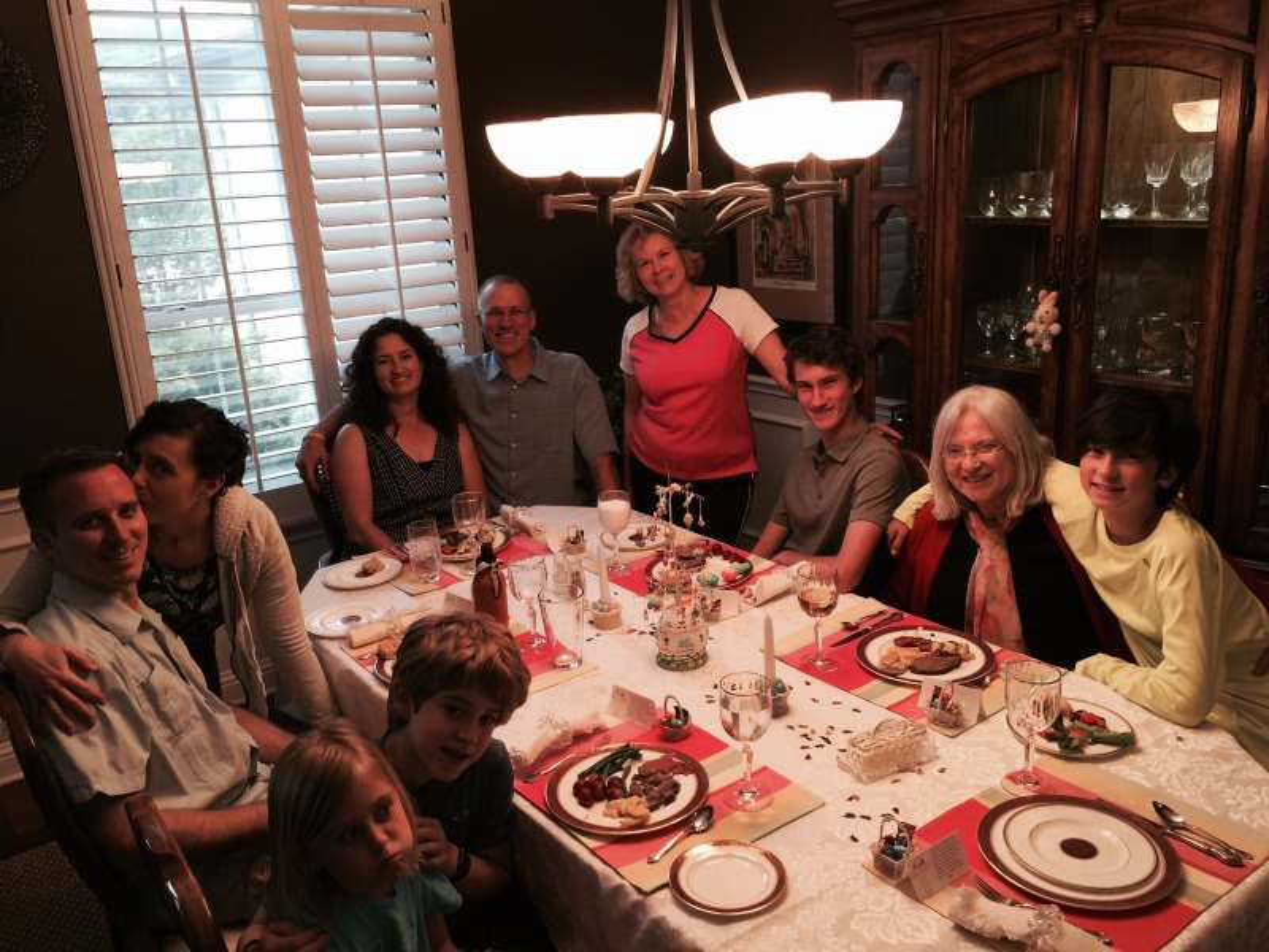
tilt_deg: -15.1
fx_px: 1063
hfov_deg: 61.7
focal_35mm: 29
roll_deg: +2.8
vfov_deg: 48.2
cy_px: 476
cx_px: 634
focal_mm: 4.15
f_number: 2.2
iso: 64
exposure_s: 1/15
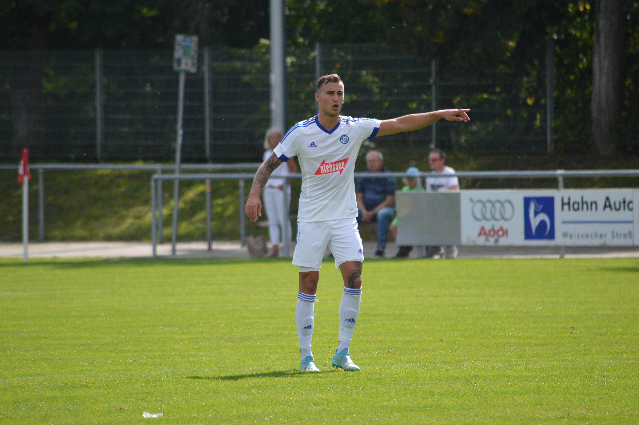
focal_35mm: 450
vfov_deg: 3.0
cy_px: 212
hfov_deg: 4.6
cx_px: 320
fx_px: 7980
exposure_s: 1/1000
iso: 400
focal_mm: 300
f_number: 5.6
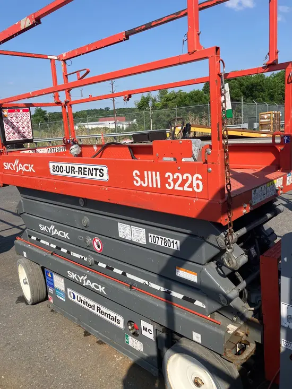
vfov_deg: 63.4
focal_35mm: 28
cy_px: 194
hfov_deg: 49.8
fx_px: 315
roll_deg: +3.9
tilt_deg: -13.5
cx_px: 146
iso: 32
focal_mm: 3.99
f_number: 1.8
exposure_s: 1/1946
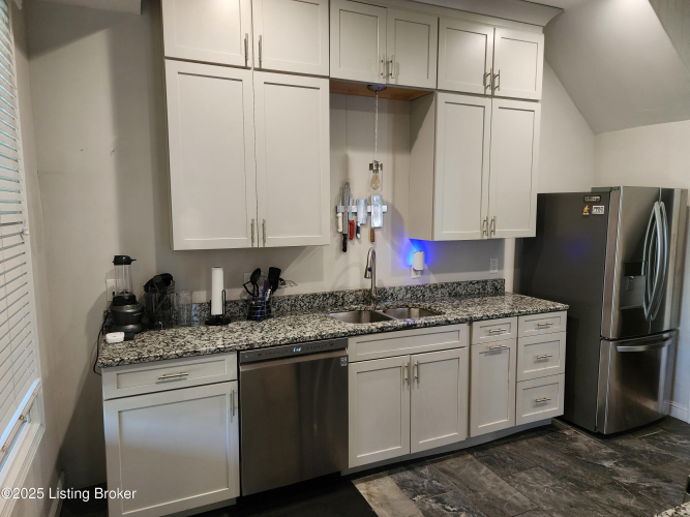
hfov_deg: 73.9
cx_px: 345
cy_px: 258
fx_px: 458
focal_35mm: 23
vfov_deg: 58.9
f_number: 1.8
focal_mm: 6.4
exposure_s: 1/120
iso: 400
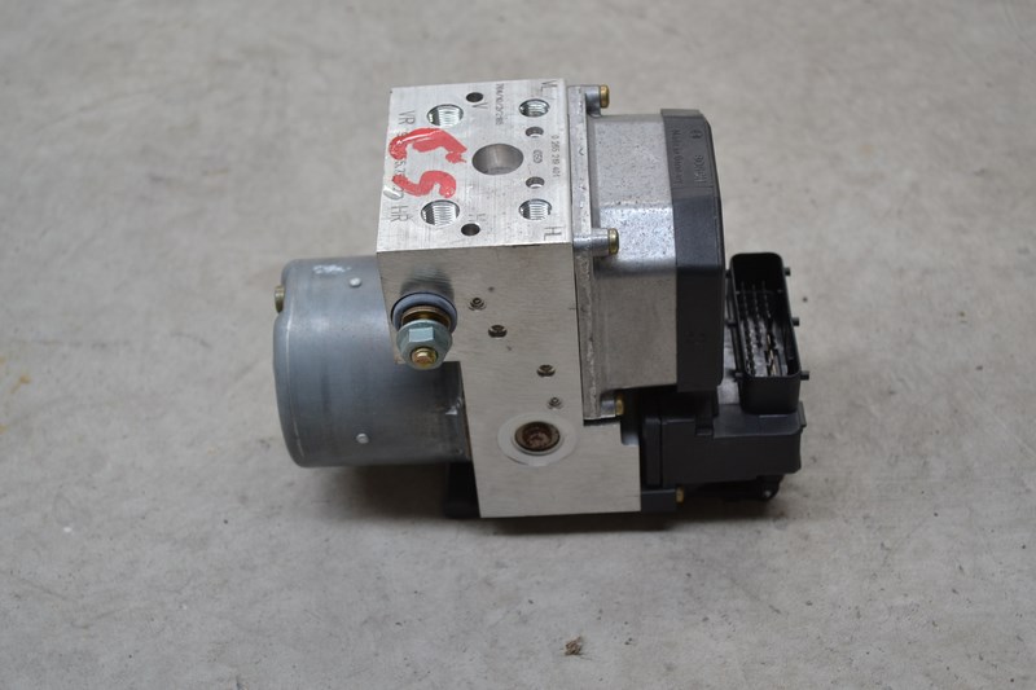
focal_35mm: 57
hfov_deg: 35.1
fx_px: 1640
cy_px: 345
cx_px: 518
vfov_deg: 23.8
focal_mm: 38
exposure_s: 1/25
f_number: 5
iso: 400
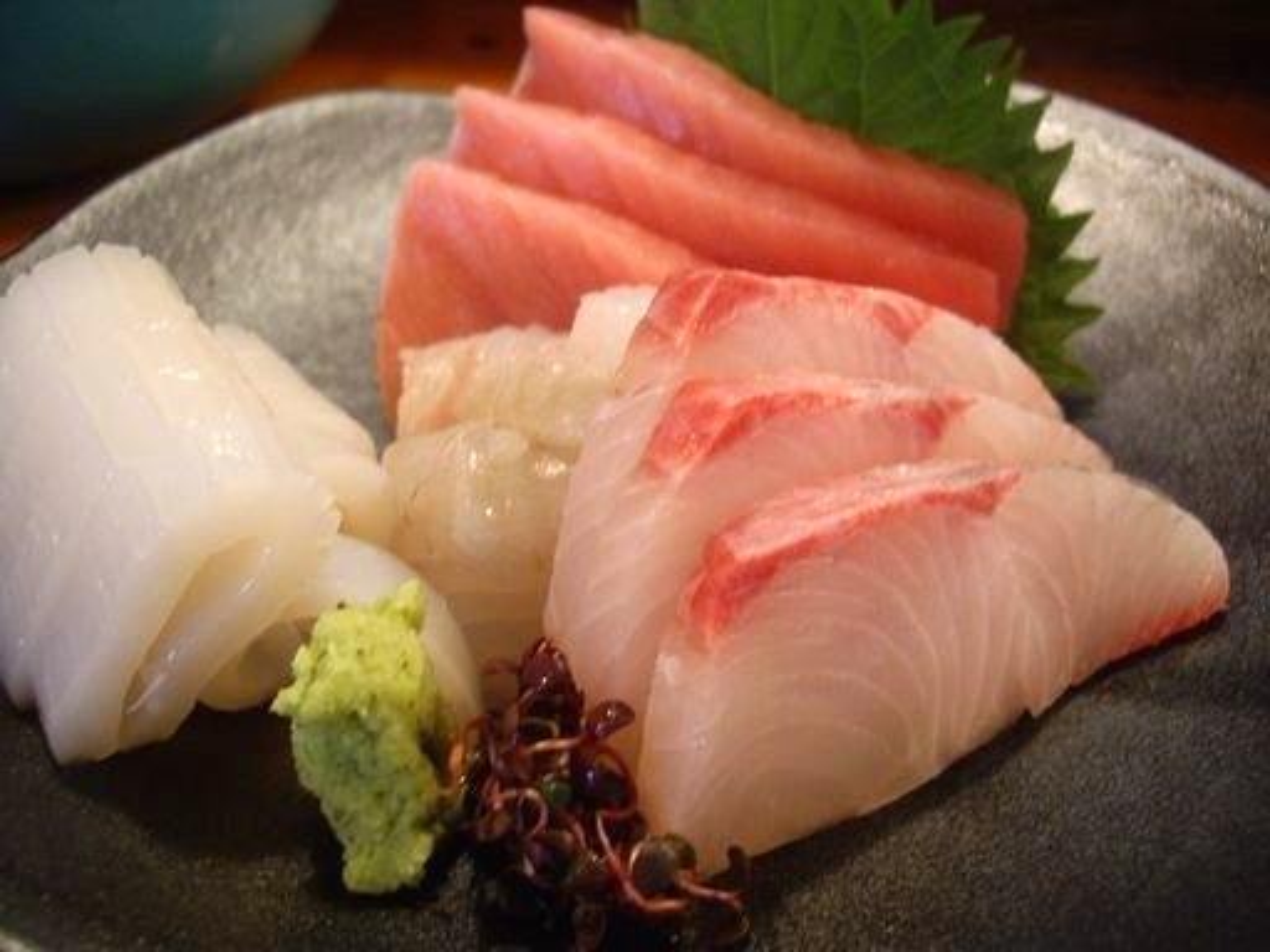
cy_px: 476
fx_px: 1394
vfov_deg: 37.7
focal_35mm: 38
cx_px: 635
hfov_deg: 49.0
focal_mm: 7.9
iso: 400
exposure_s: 1/40
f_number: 2.8
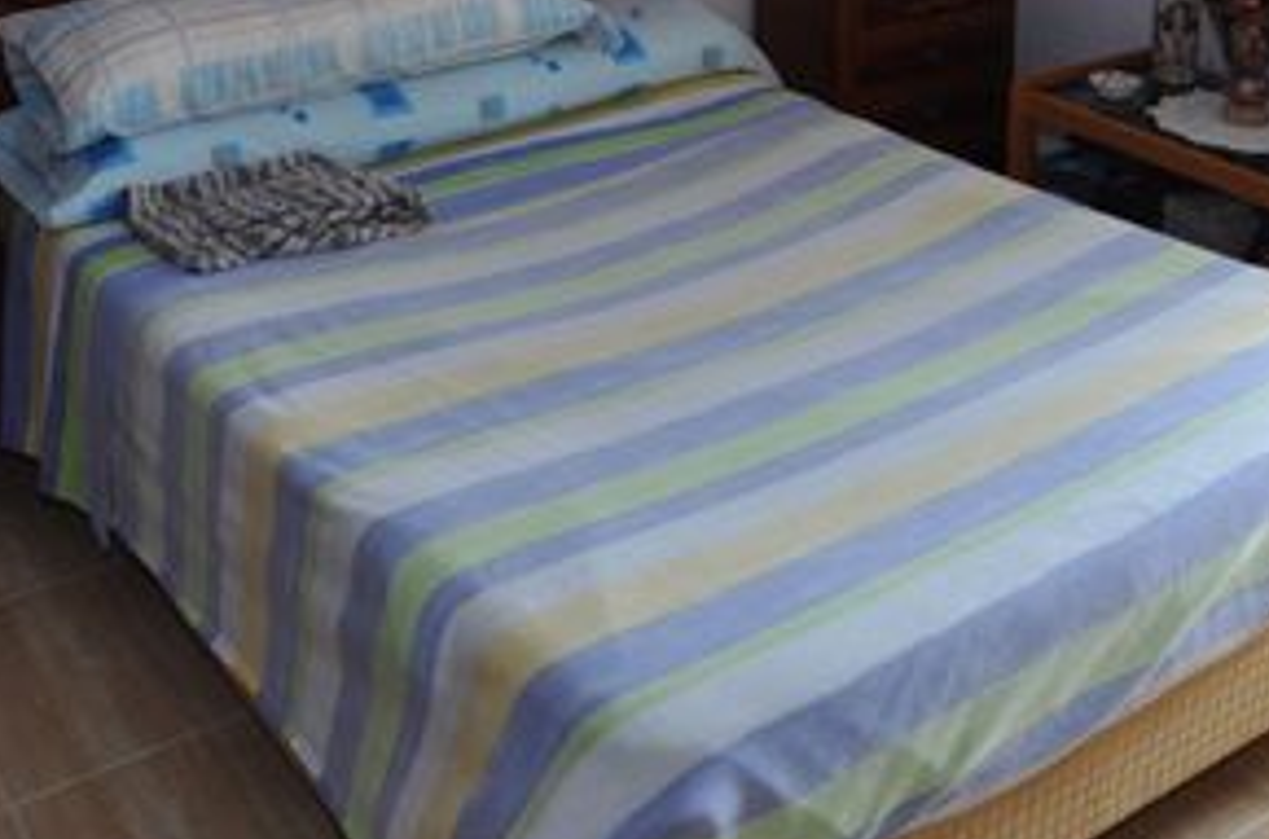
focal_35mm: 49
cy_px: -318
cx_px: 705
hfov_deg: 40.4
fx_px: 1723
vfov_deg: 23.4
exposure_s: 1/60
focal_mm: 10
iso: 400
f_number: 4
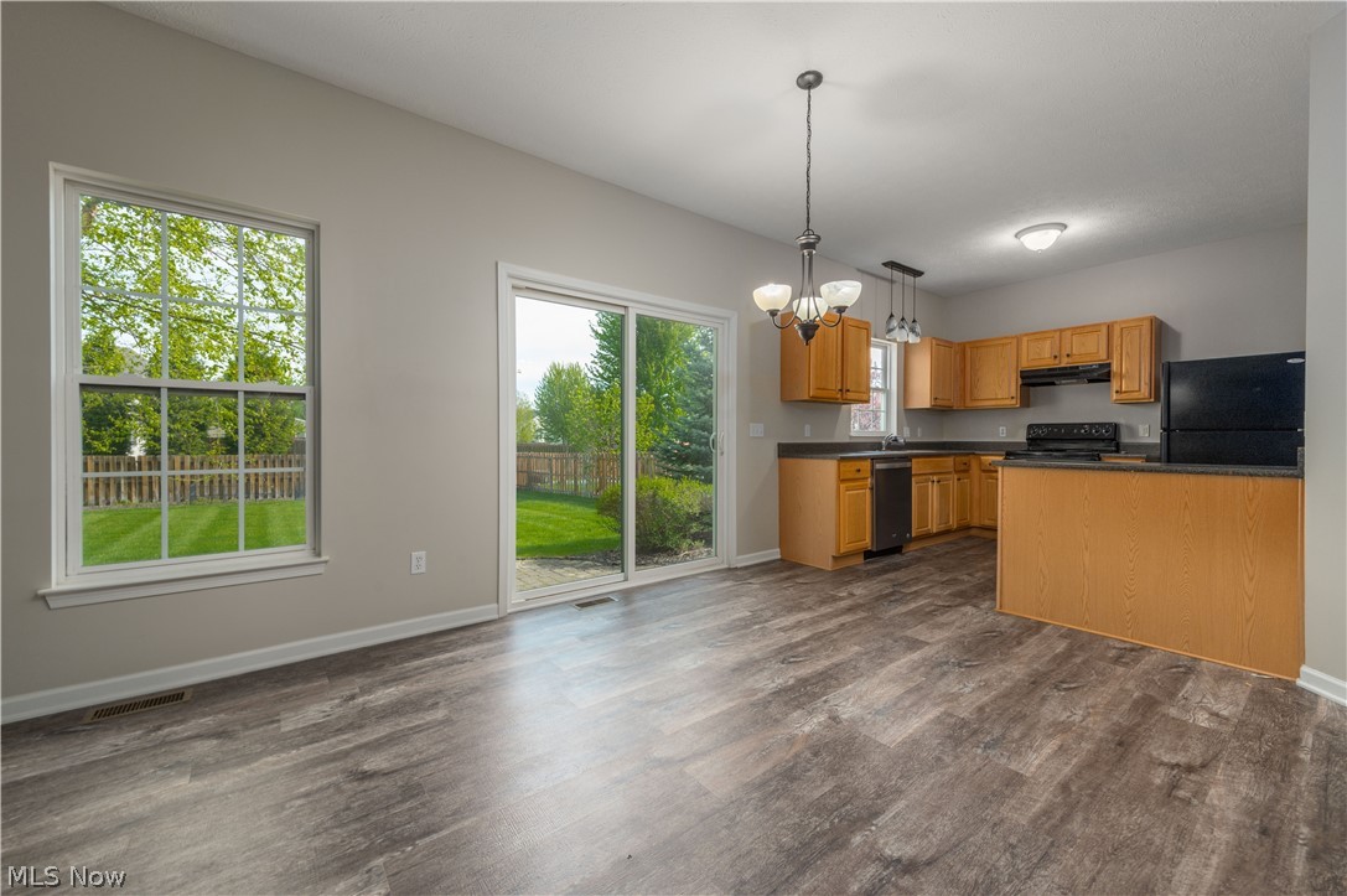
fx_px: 523
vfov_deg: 81.1
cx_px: 674
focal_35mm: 14
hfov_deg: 104.3
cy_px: 448
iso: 160
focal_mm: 14
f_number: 9
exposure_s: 1/60
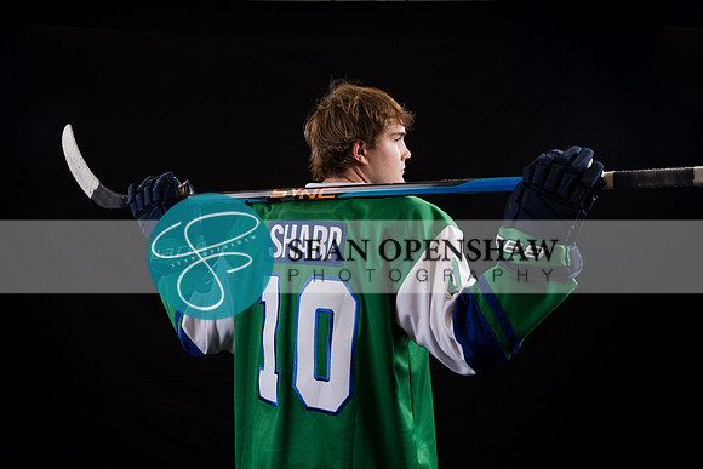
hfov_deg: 44.6
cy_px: 234
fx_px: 857
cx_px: 352
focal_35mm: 44
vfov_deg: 30.6
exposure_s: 1/160
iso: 80
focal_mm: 43.9
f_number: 3.5
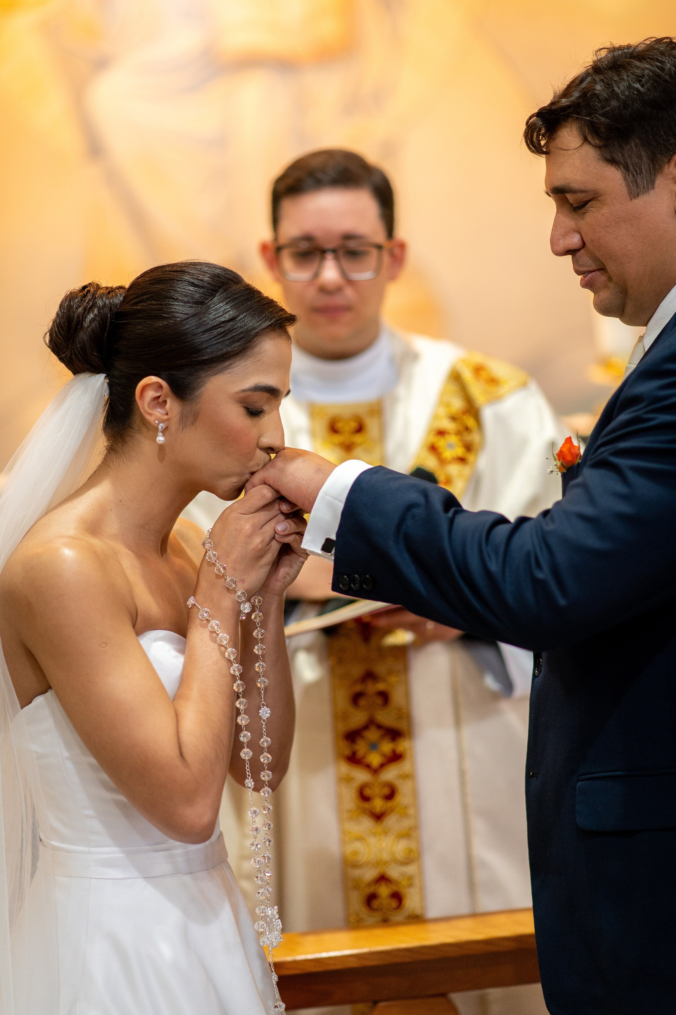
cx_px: 338
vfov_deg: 23.9
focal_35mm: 85
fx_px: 2397
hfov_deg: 16.0
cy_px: 508
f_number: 2
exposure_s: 1/320
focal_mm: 85
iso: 2000
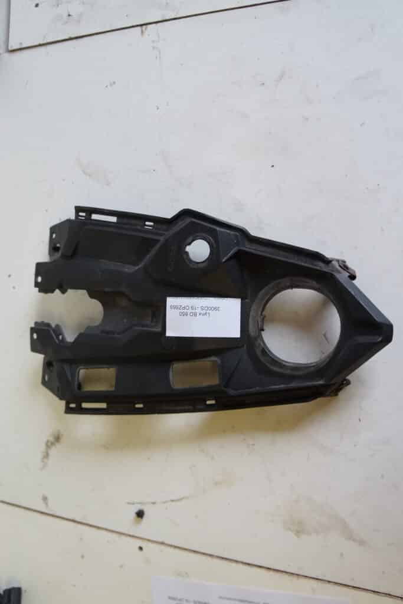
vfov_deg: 67.4
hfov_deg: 47.9
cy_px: 302
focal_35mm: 27
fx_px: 453
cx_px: 202
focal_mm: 18
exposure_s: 1/80
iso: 800
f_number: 3.5
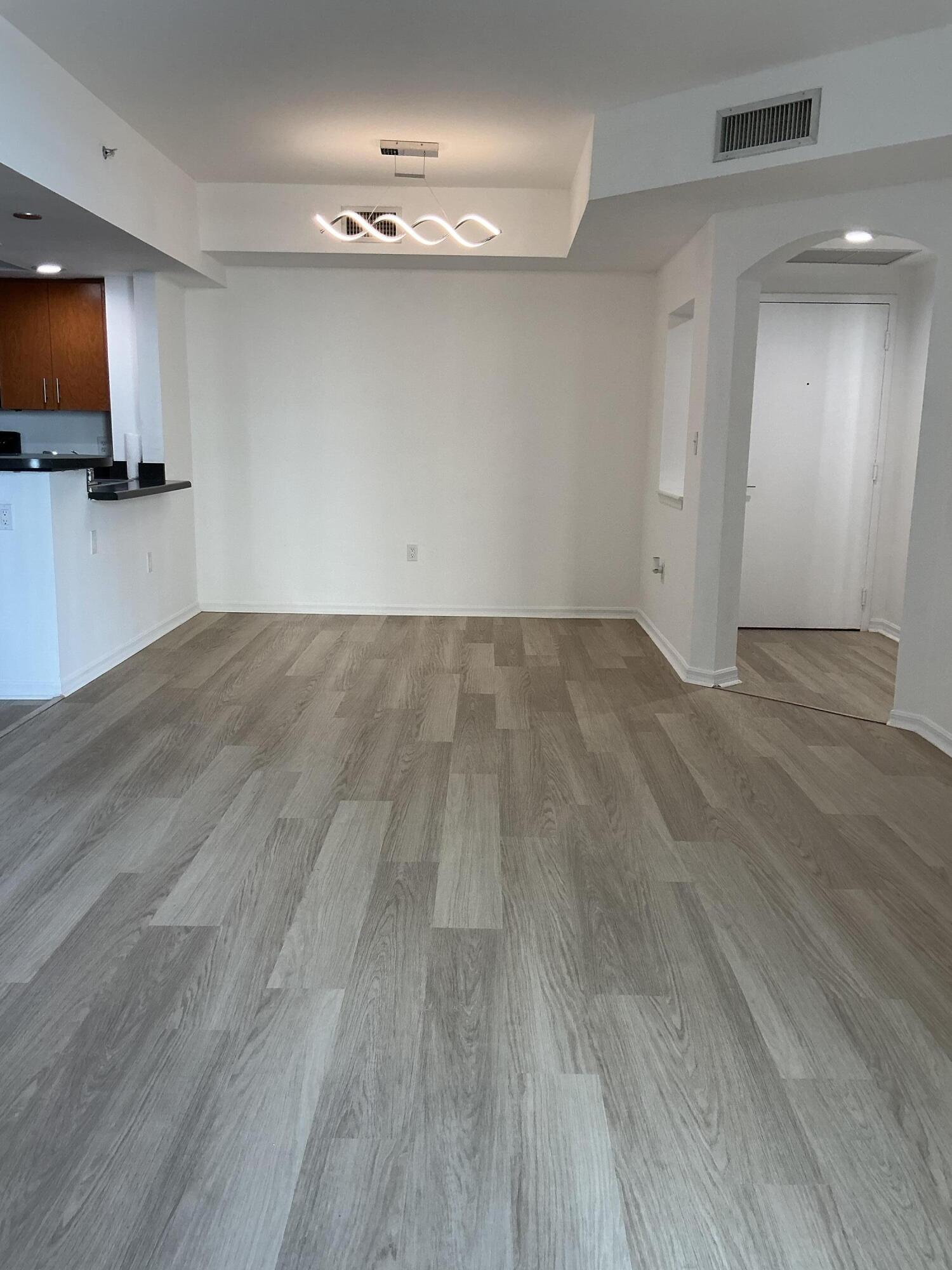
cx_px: 476
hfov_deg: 49.7
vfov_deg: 63.4
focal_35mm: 28
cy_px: 635
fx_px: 1027
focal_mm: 3
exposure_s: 1/120
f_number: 1.8
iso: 64
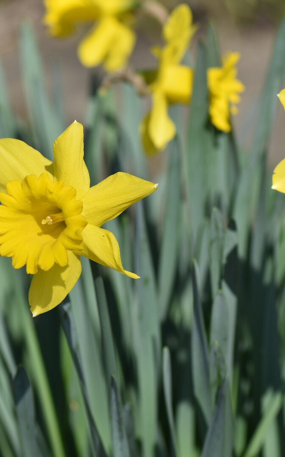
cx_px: 113
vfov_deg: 10.1
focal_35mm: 207
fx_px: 2572
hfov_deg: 6.3
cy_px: 229
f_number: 5
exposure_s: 1/1000
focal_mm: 90
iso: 100
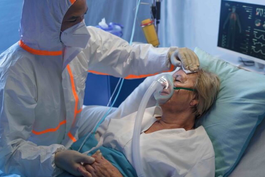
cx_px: 143
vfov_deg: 31.9
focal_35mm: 42
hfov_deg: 46.3
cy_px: 92
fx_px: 309
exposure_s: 1/250
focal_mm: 35
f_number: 2.8
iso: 800
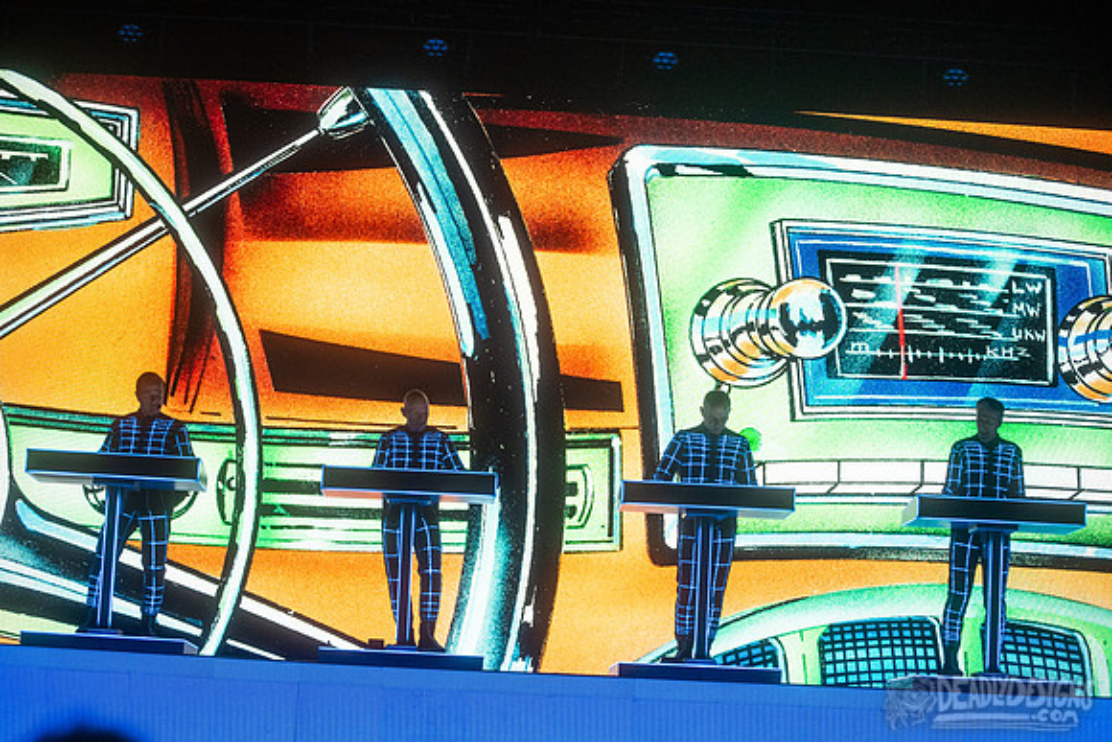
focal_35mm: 83
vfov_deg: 16.5
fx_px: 2564
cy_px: 385
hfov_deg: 24.5
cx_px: 570
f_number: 3.2
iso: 2500
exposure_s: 1/320
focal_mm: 80
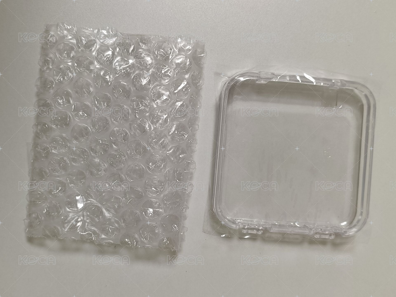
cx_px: 198
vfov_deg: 34.3
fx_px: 480
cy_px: 148
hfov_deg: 44.8
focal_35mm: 42
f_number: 1.7
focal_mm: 4.7
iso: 452
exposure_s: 1/60
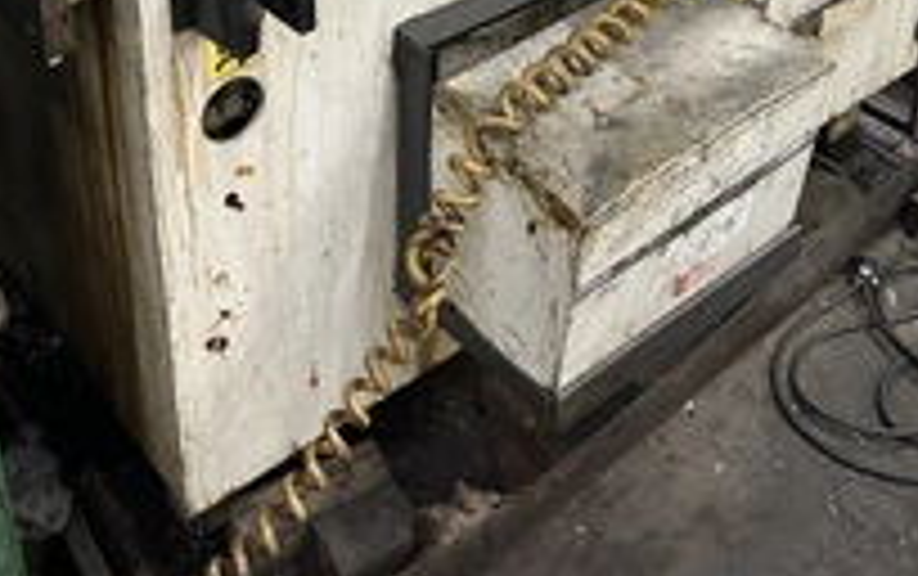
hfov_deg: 37.5
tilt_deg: -20.1
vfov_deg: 21.7
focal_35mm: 54
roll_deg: +0.8
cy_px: -176
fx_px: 1352
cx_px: 418
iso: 250
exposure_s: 1/60
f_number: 1.5
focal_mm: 5.7
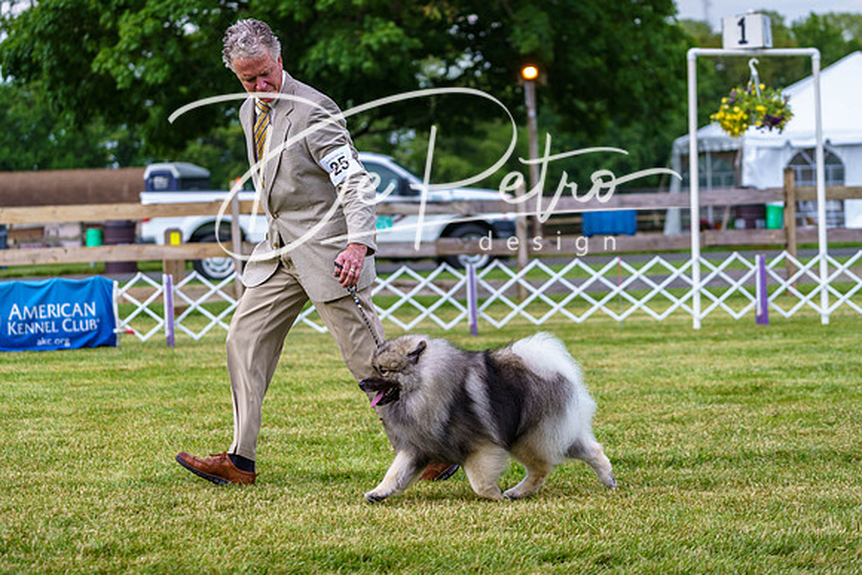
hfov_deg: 21.0
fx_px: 2323
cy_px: 288
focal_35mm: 97
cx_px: 431
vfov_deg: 14.1
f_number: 4
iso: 250
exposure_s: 1/500
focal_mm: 97
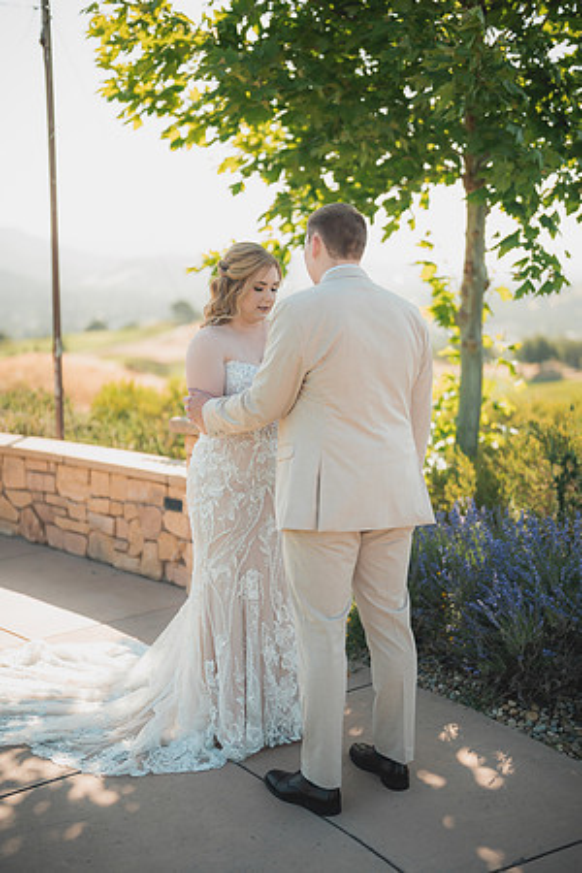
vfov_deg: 39.6
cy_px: 436
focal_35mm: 50
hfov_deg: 27.0
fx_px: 1212
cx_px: 291
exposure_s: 1/1600
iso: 50
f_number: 1.2
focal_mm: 50
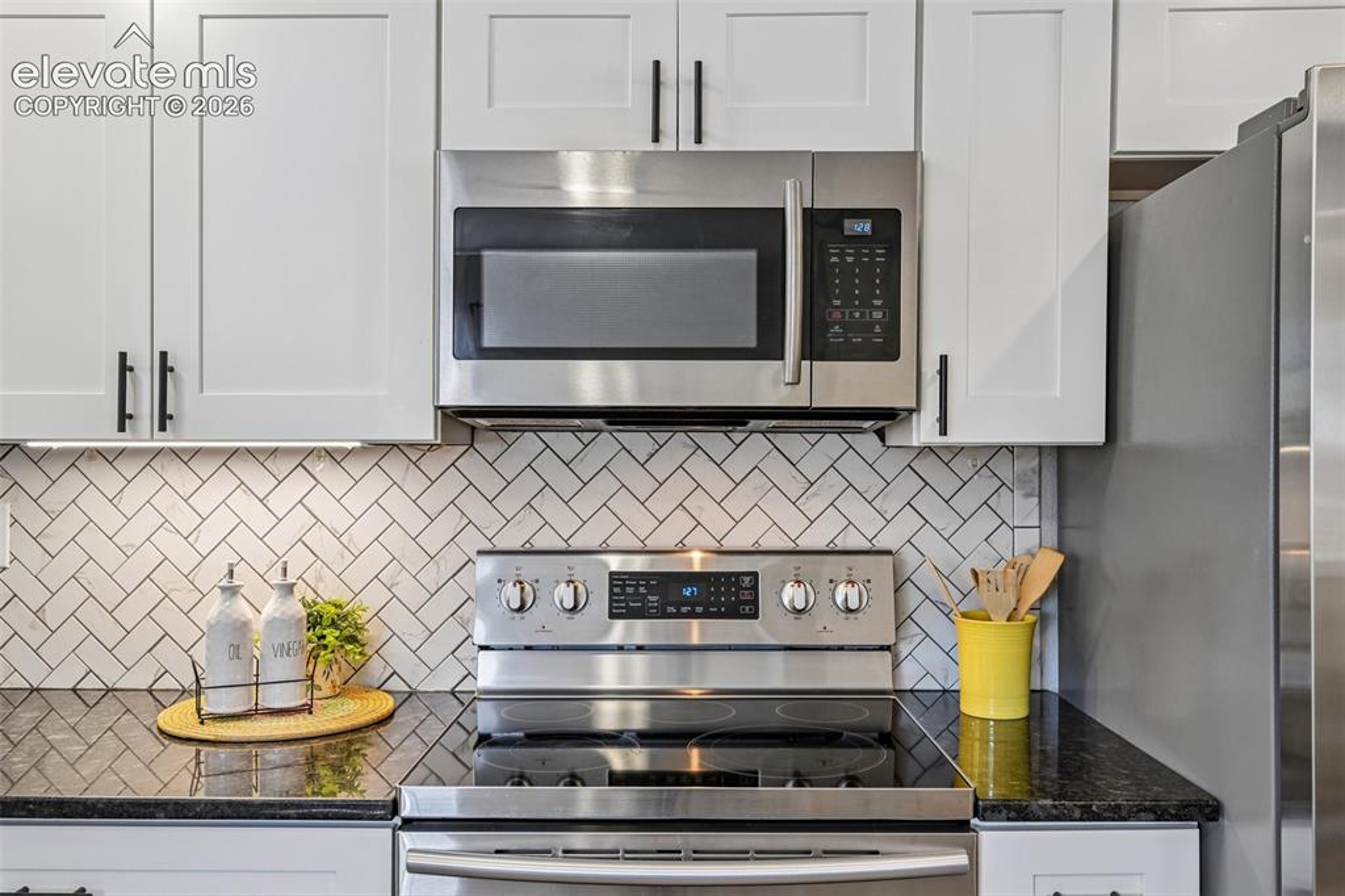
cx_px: 672
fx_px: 1046
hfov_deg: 65.5
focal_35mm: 28
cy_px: 448
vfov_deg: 46.4
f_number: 9
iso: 400
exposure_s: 1/20
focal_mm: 28
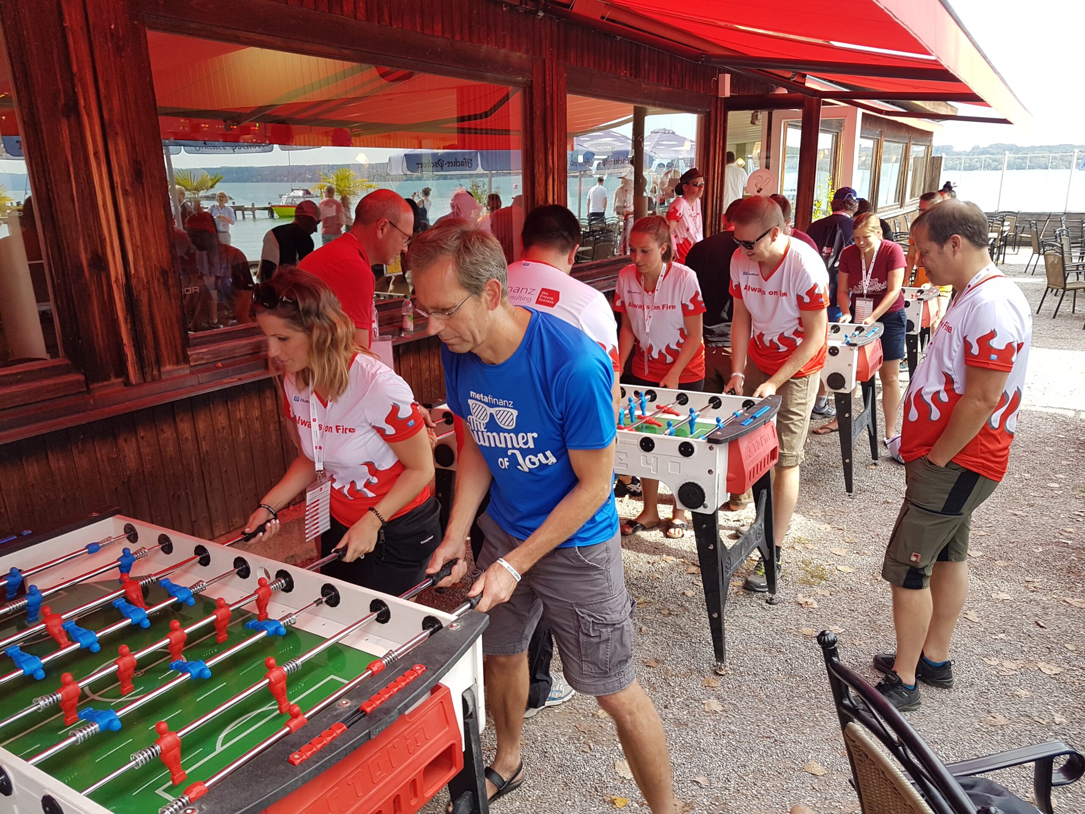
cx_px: 542
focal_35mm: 26
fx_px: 815
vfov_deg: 53.1
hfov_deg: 67.3
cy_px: 407
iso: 40
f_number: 1.7
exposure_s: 1/239
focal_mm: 4.2
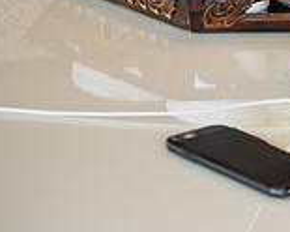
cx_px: 531
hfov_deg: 9.3
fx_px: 1691
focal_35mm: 197
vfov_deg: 7.8
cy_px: -48
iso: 500
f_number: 3.2
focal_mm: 56
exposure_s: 1/125
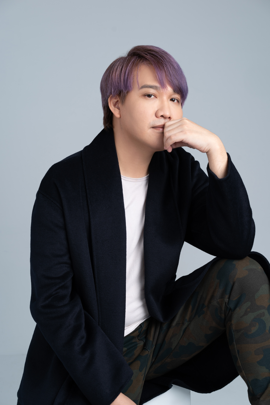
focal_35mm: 55
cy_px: 202
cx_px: 135
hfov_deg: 24.6
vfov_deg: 36.2
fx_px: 619
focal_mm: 55
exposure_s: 1/160
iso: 125
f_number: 7.1
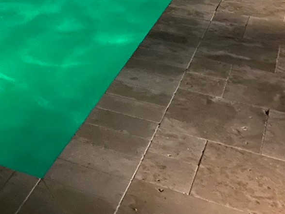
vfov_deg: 19.3
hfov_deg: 25.4
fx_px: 584
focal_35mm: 71
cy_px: -57
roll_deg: +1.1
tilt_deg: -14.3
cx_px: -32
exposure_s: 1/8
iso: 800
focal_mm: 4.25
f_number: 1.8
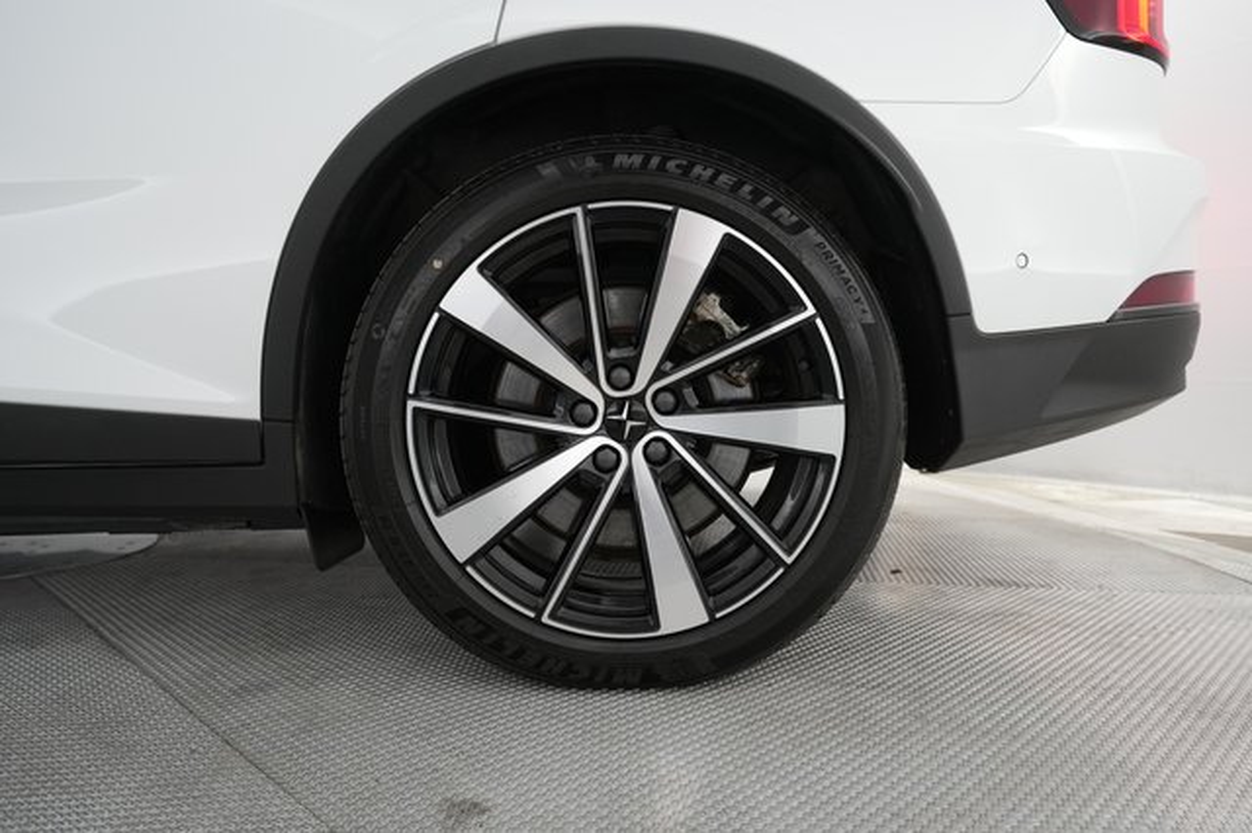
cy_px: 416
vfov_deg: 53.1
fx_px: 834
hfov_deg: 73.8
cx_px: 626
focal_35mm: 24
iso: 2000
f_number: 4.5
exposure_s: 1/80
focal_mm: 24
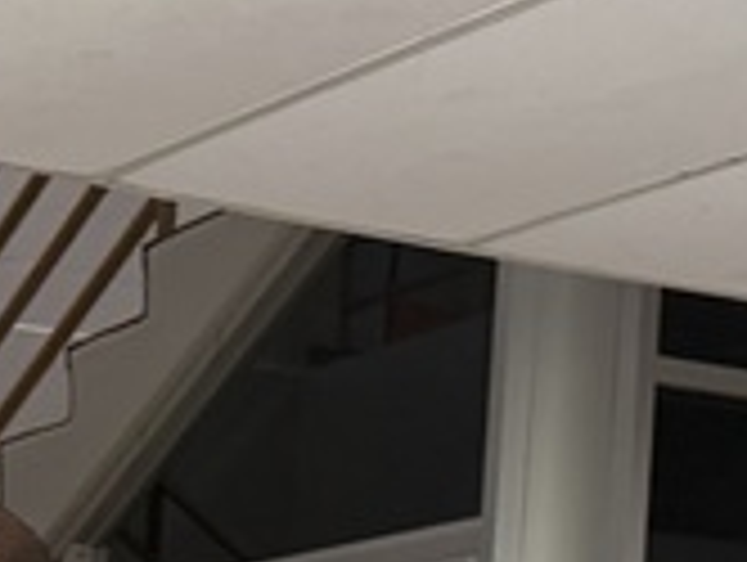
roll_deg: -4.8
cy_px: 1191
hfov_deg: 13.1
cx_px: -68
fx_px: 3198
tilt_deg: -9.1
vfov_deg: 9.3
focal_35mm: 148
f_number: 1.78
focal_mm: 6.76
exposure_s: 1/120
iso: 250
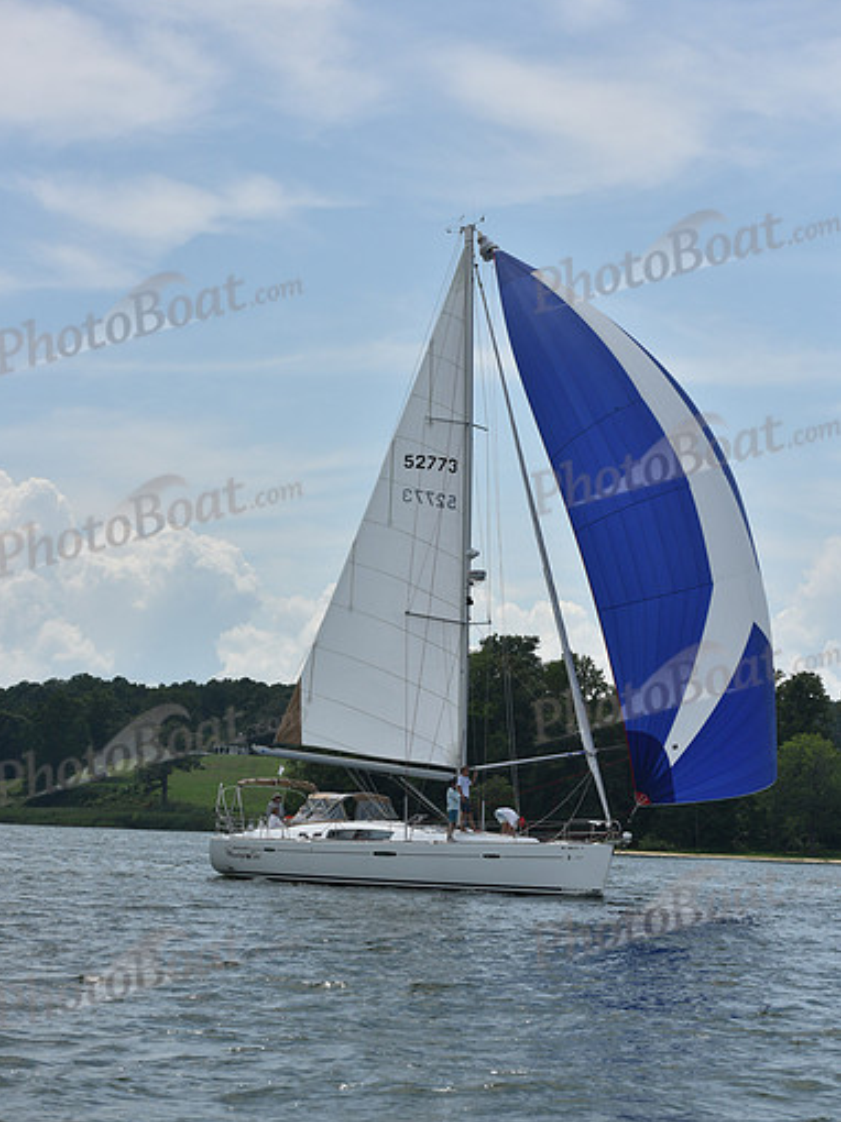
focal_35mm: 93
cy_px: 605
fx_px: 3015
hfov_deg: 15.9
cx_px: 417
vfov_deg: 21.1
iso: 320
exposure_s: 1/3200
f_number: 6.3
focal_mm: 85
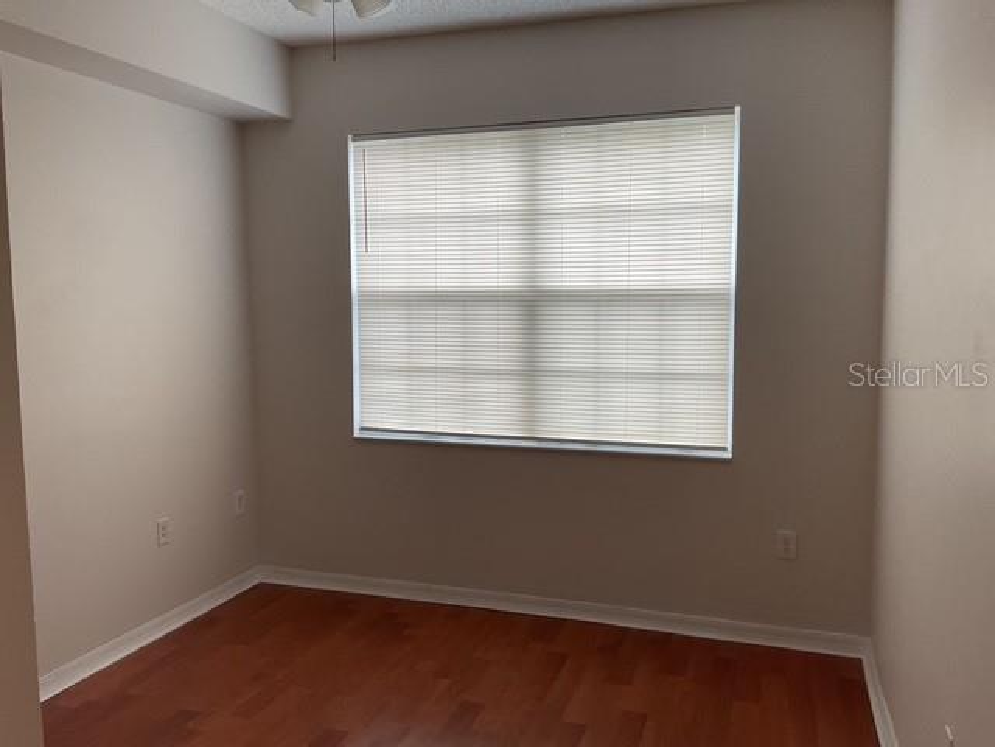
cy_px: 374
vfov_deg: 48.2
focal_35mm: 29
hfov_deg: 61.7
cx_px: 498
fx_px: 834
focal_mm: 3
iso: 50
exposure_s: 1/120
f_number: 1.8
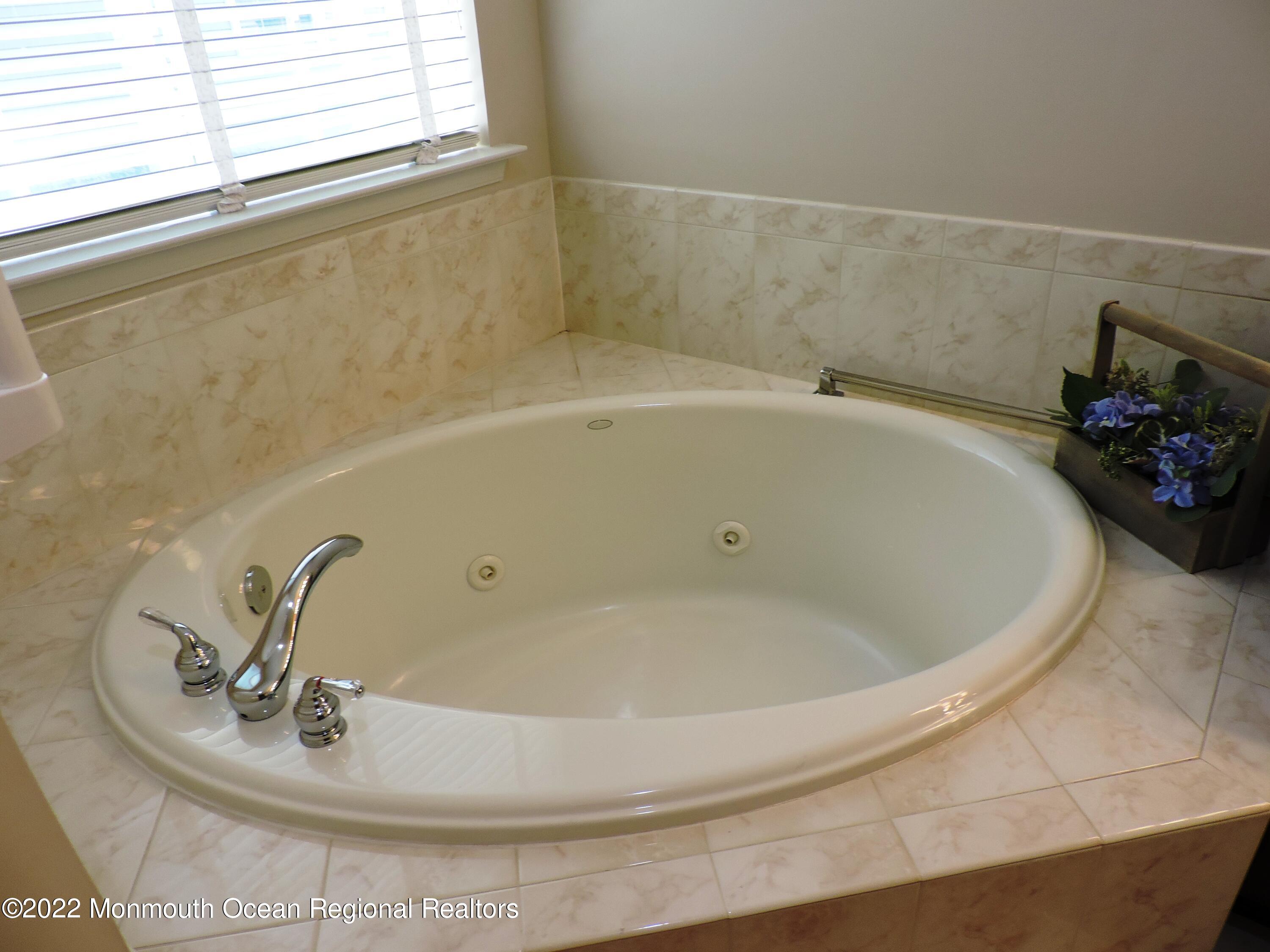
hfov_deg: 71.6
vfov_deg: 56.8
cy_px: 476
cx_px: 635
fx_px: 881
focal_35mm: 24
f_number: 3
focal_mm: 4.3
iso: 140
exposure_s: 1/30
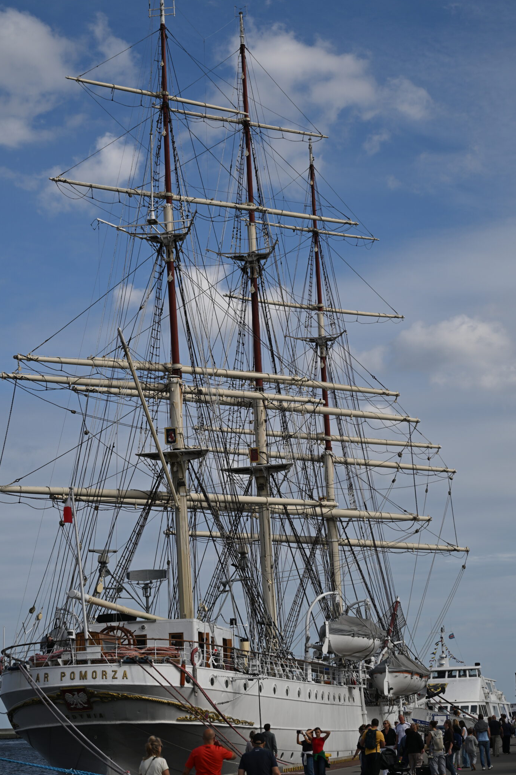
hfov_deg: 18.9
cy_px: 356
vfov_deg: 28.1
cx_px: 241
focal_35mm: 72
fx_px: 1548
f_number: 4
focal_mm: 58
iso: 100
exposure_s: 1/2000
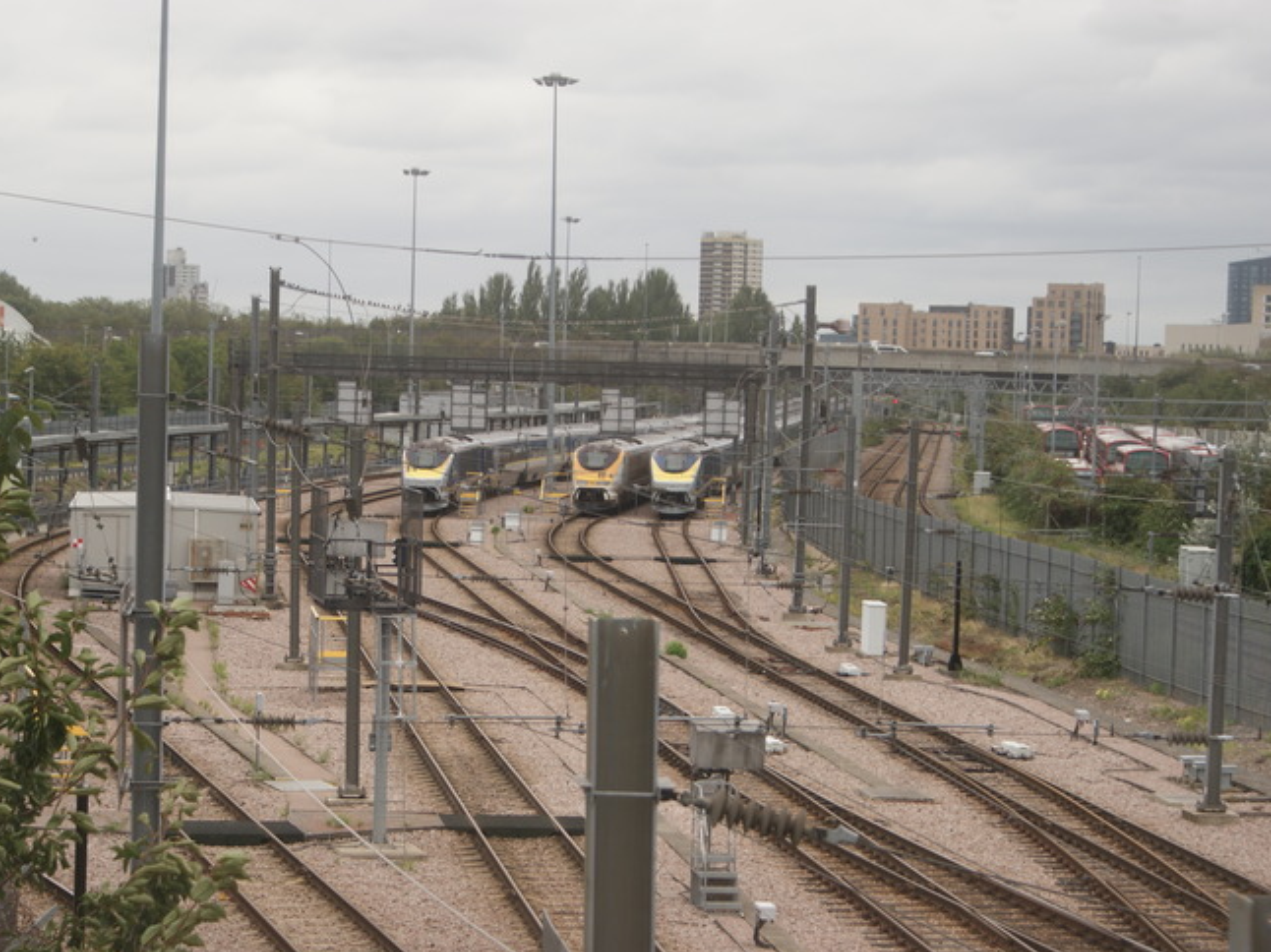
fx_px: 3597
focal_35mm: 98
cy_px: 477
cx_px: 580
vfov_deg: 15.1
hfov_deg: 20.0
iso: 100
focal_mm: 60
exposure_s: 1/200
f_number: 5.6
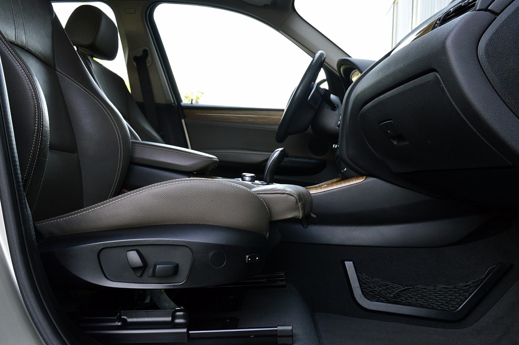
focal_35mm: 30
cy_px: 172
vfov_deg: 43.5
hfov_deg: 62.0
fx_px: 432
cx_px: 260
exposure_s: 1/80
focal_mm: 20
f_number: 8
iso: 400
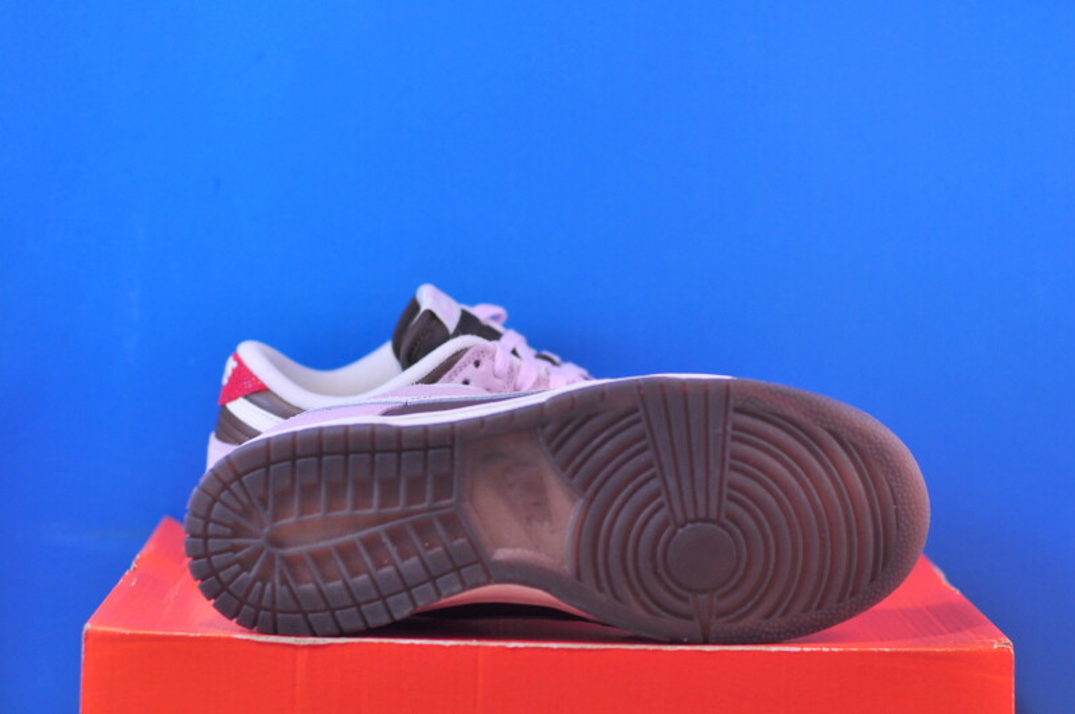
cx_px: 538
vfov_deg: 18.1
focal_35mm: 75
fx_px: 2236
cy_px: 357
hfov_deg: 27.0
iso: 250
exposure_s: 1/320
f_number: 2.8
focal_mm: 50
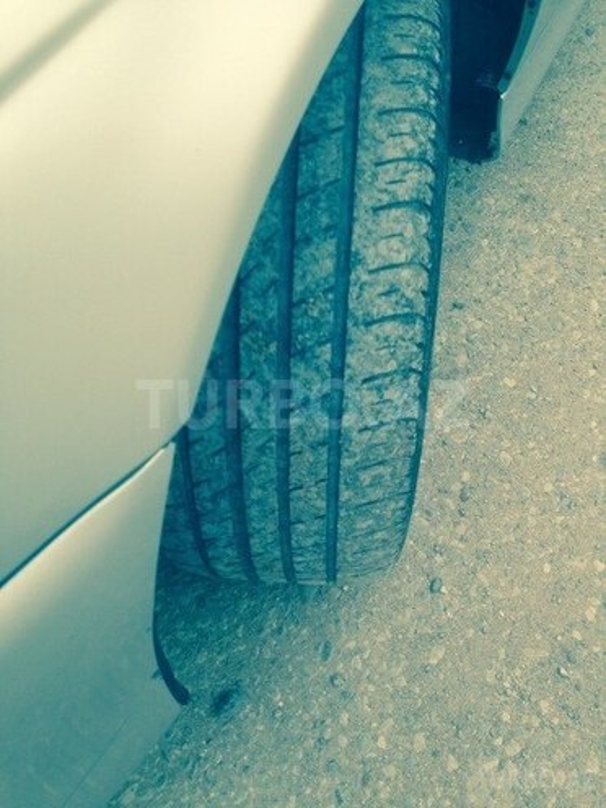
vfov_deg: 55.4
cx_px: 303
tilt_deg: -54.0
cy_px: 404
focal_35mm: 33
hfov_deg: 42.9
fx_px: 770
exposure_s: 1/185
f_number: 2.4
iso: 50
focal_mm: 4.12
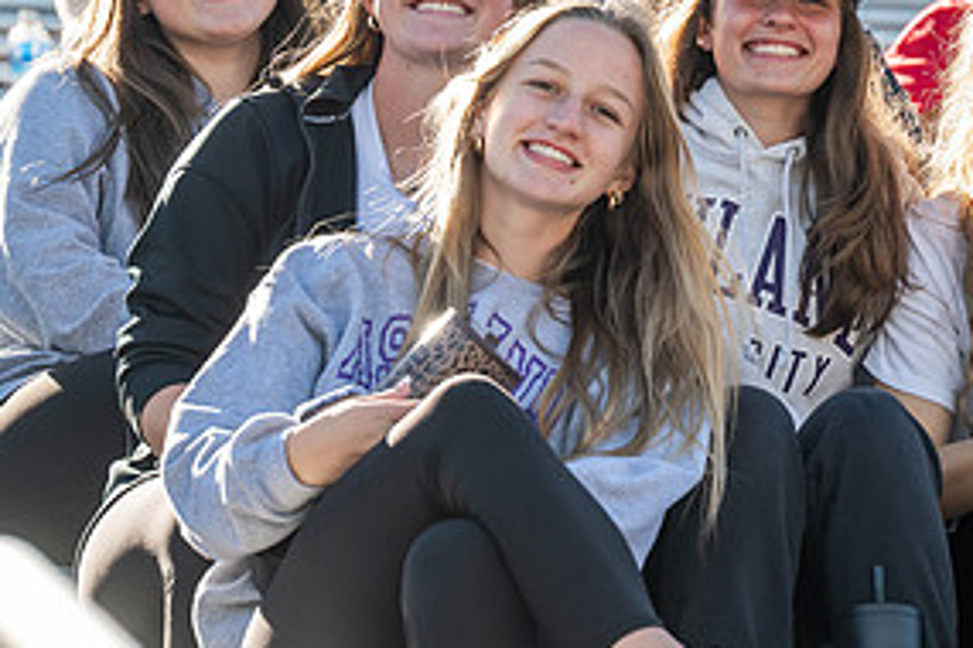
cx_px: 908
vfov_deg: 4.0
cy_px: 189
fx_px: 9351
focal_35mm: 346
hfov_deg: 5.9
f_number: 6.3
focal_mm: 170
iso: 640
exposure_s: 1/800
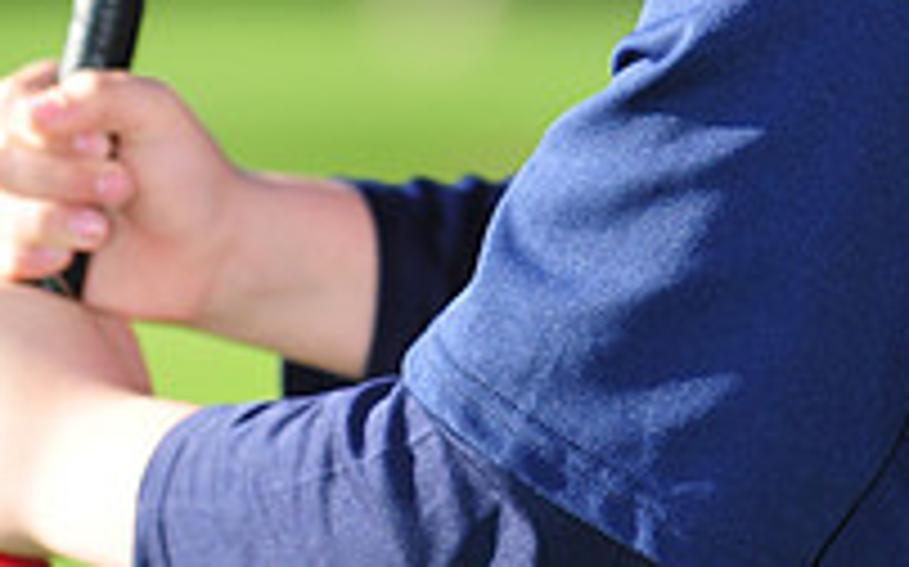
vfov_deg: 2.2
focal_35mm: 585
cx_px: 576
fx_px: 14484
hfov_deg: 3.6
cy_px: -454
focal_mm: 200
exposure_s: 1/500
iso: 200
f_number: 4.5
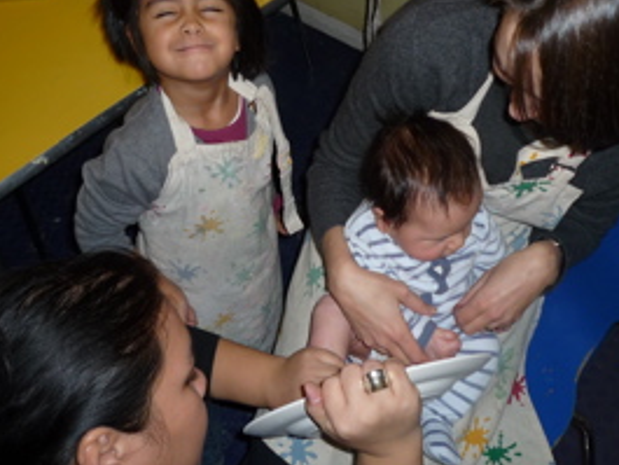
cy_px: 152
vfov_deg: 35.6
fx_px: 716
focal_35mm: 40
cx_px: 331
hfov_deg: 46.7
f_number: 2.8
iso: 100
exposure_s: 1/30
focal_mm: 4.4
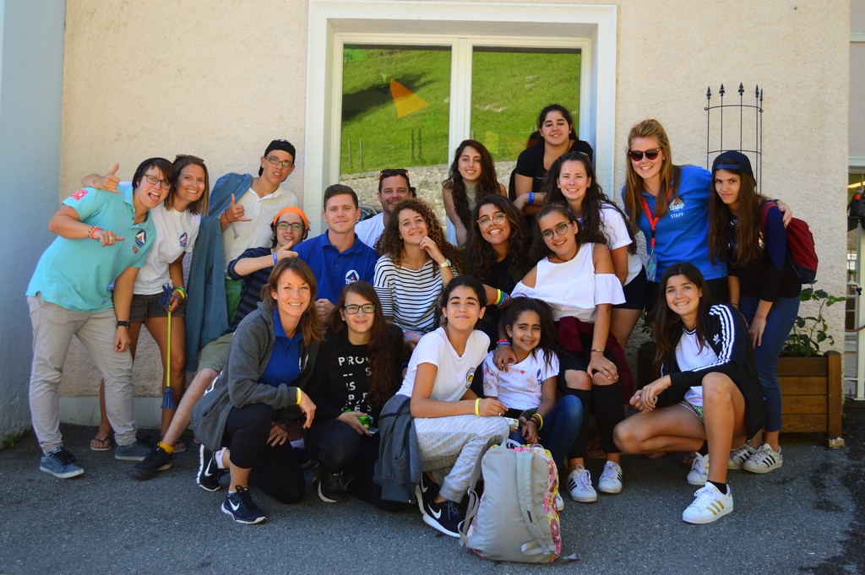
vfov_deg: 34.2
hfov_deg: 49.6
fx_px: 936
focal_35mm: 39
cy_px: 288
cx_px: 432
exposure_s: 1/320
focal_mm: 26
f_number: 4.2
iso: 360
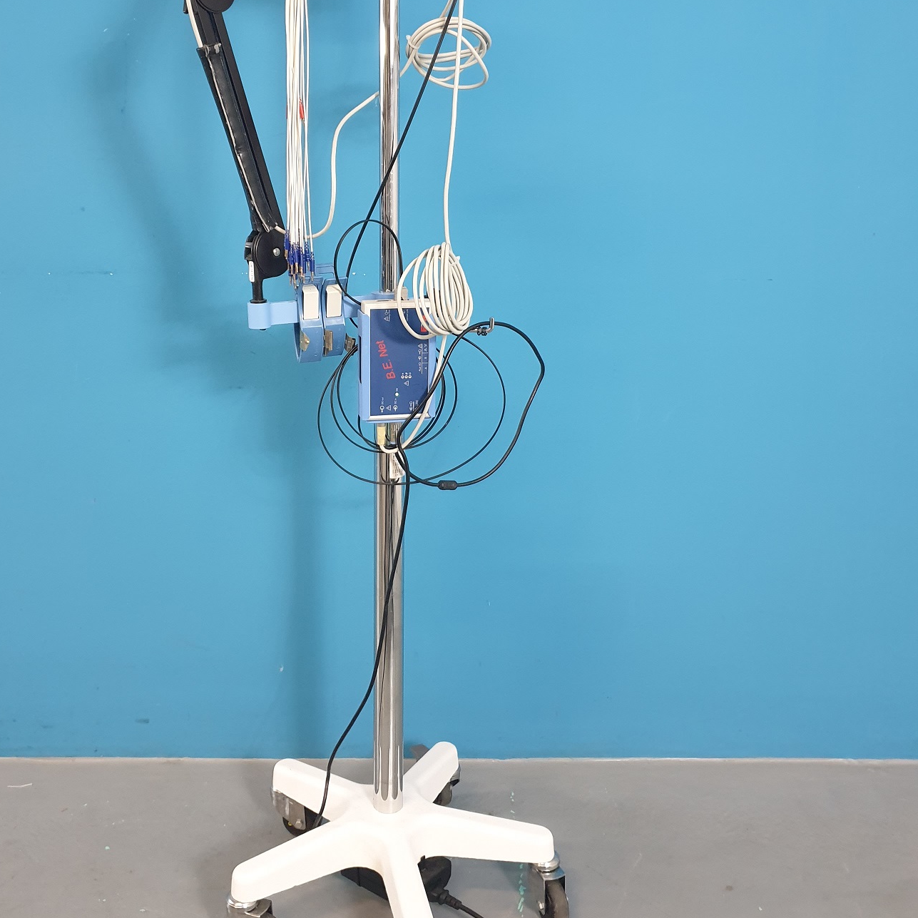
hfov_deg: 46.0
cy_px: 343
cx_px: 404
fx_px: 1080
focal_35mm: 36
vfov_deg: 45.6
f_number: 1.5
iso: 320
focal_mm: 4.3
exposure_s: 1/50
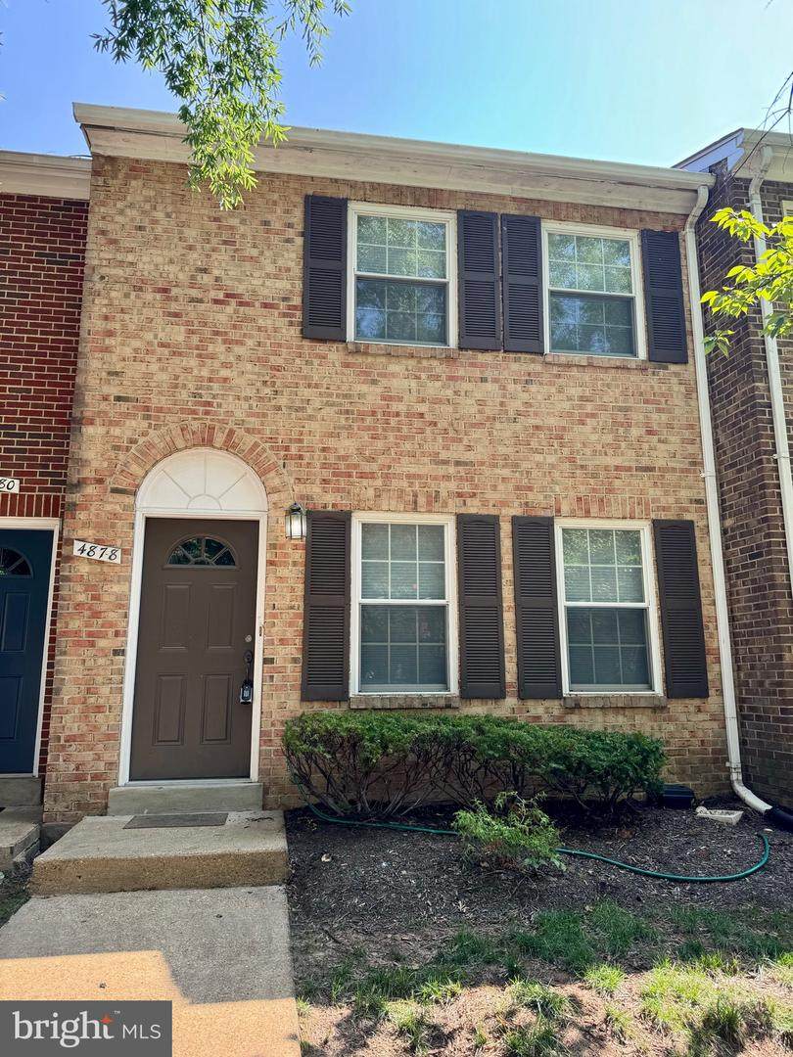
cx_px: 396
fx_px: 733
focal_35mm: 24
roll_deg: +0.5
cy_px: 528
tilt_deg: +9.9
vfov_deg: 71.6
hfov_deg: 56.8
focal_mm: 6.76
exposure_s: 1/439
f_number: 1.78
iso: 80
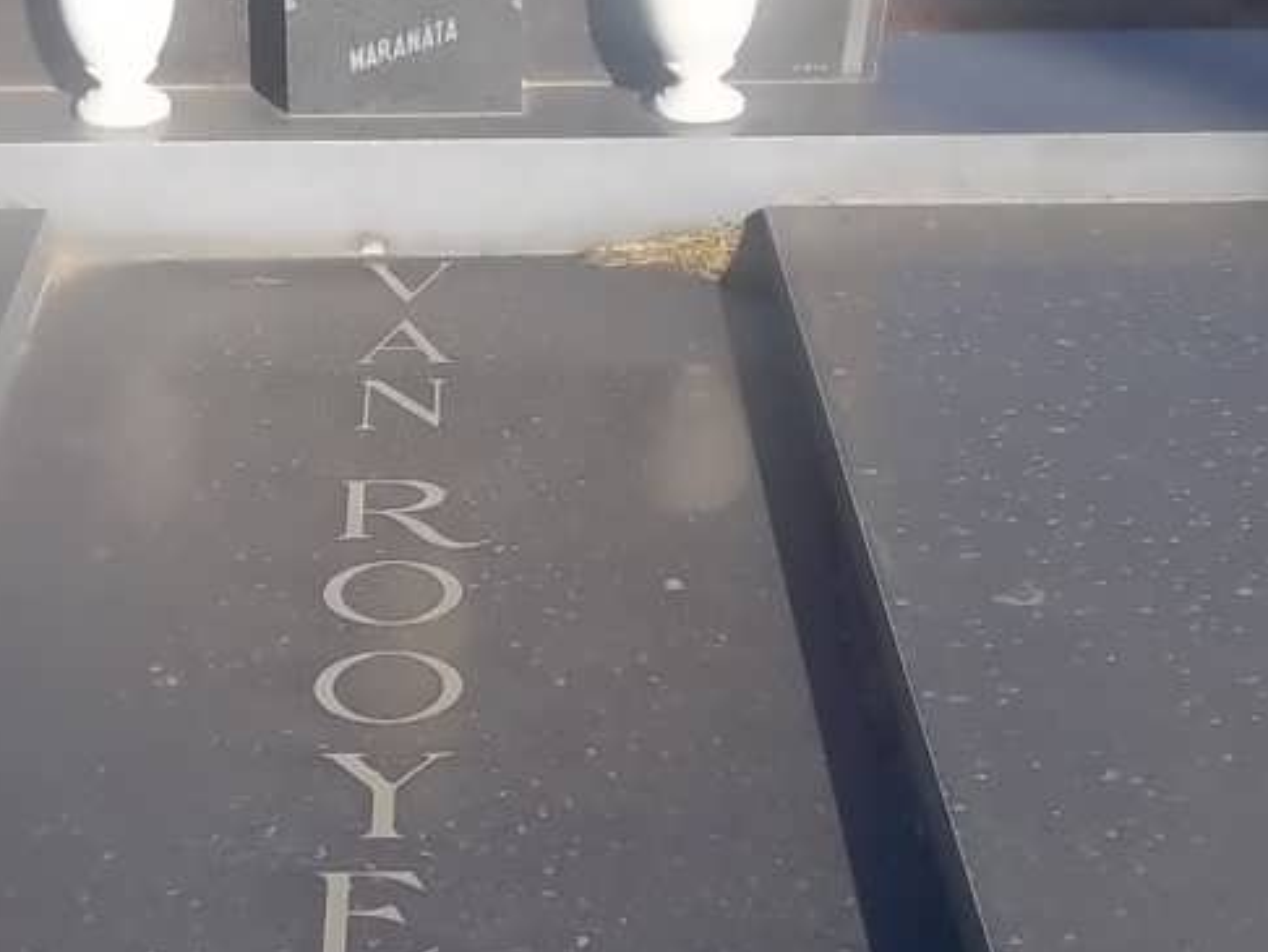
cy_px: 276
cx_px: 334
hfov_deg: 24.5
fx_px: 2895
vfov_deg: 18.6
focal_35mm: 79
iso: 80
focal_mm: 5.7
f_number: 5.5
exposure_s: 1/320
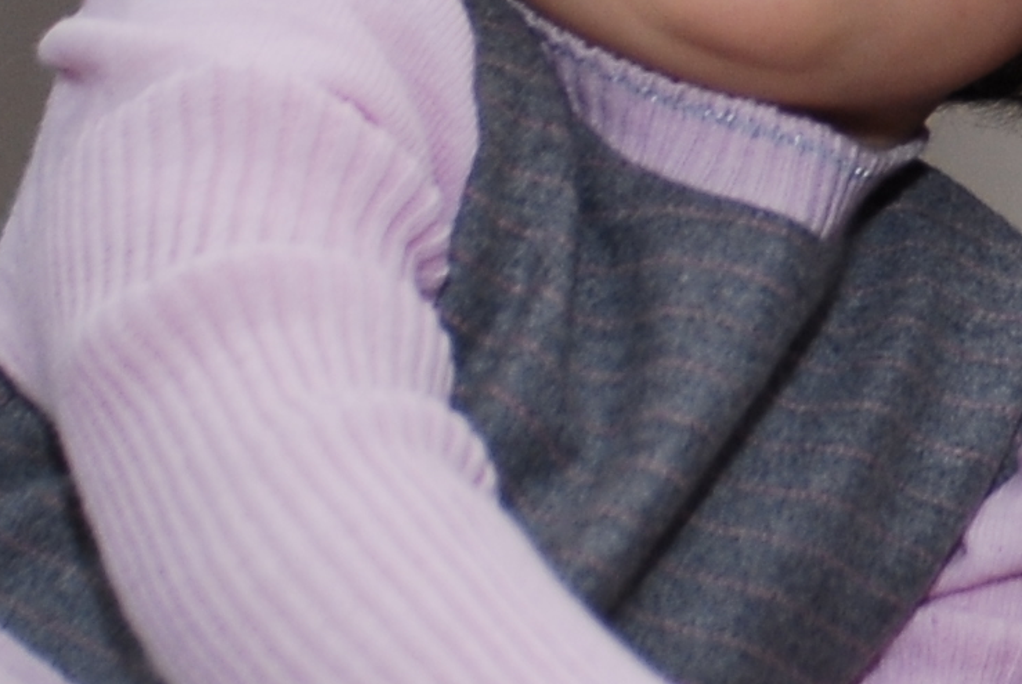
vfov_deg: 6.2
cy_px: -86
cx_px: 1708
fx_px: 6254
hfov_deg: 9.0
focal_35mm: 220
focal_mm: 28
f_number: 3.2
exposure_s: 1/80
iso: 200
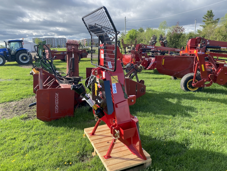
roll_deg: +2.5
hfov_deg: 67.3
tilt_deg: -11.3
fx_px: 170
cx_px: 114
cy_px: 86
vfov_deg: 53.1
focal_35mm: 26
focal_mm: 4.25
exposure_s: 1/1016
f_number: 1.8
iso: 32
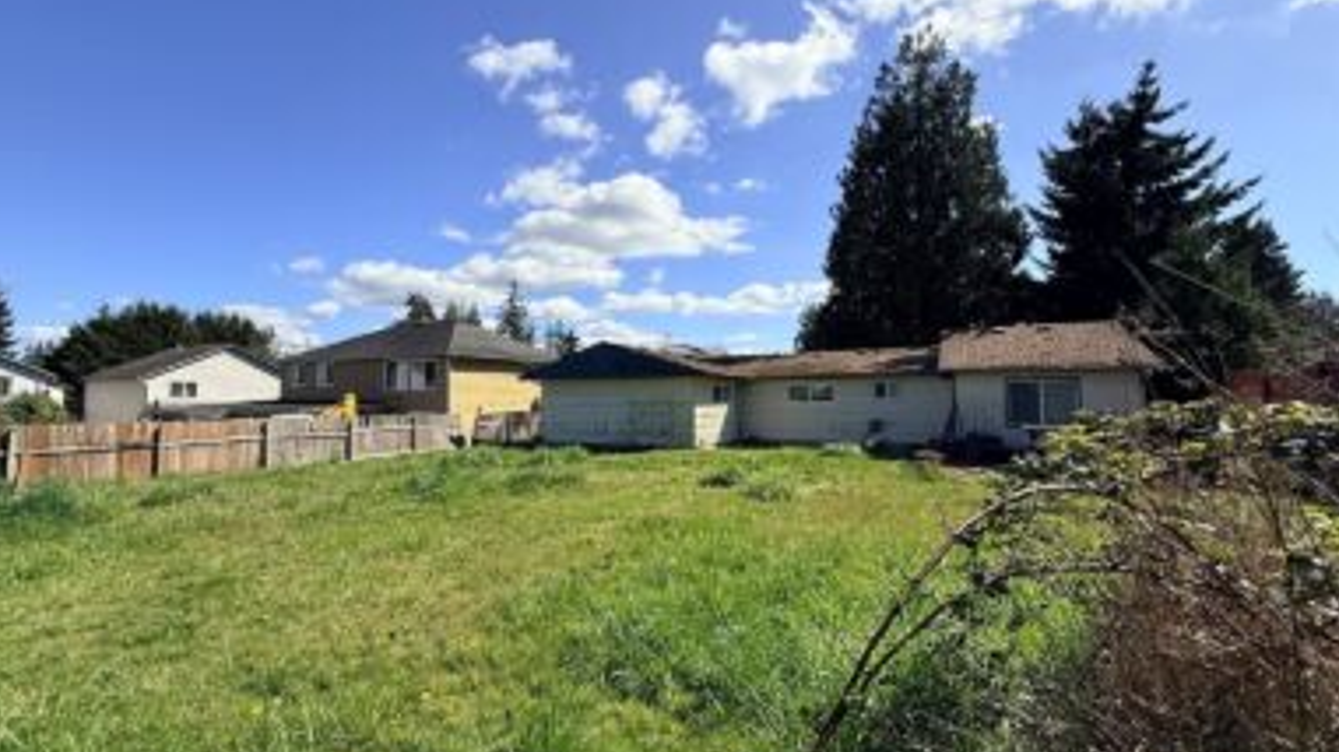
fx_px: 568
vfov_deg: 67.0
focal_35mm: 16
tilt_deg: +3.9
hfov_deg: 99.3
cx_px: 643
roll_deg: -0.1
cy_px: 369
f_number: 2.2
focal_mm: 2.22
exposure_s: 1/2506
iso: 50
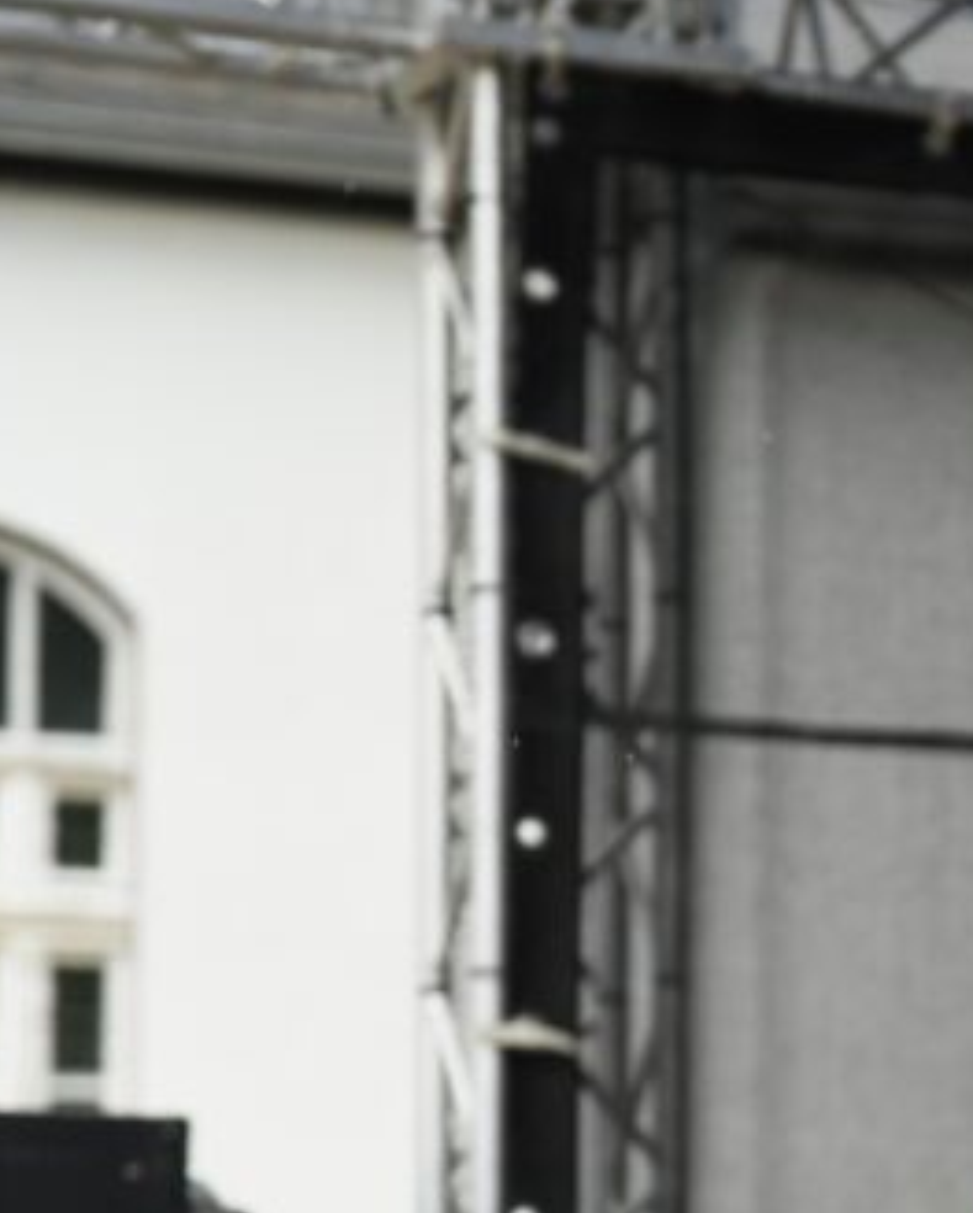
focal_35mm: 205
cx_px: 1498
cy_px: 1071
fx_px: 7369
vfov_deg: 9.4
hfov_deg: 7.4
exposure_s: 1/1600
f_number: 2.8
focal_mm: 70
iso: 560
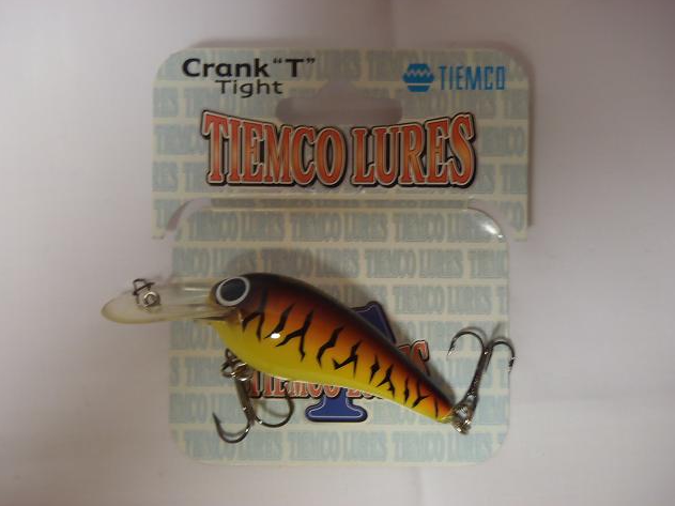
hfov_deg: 28.2
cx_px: 339
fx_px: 1345
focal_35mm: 69
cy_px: 252
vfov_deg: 21.3
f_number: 5.5
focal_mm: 12.26
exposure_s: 1/4
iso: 250
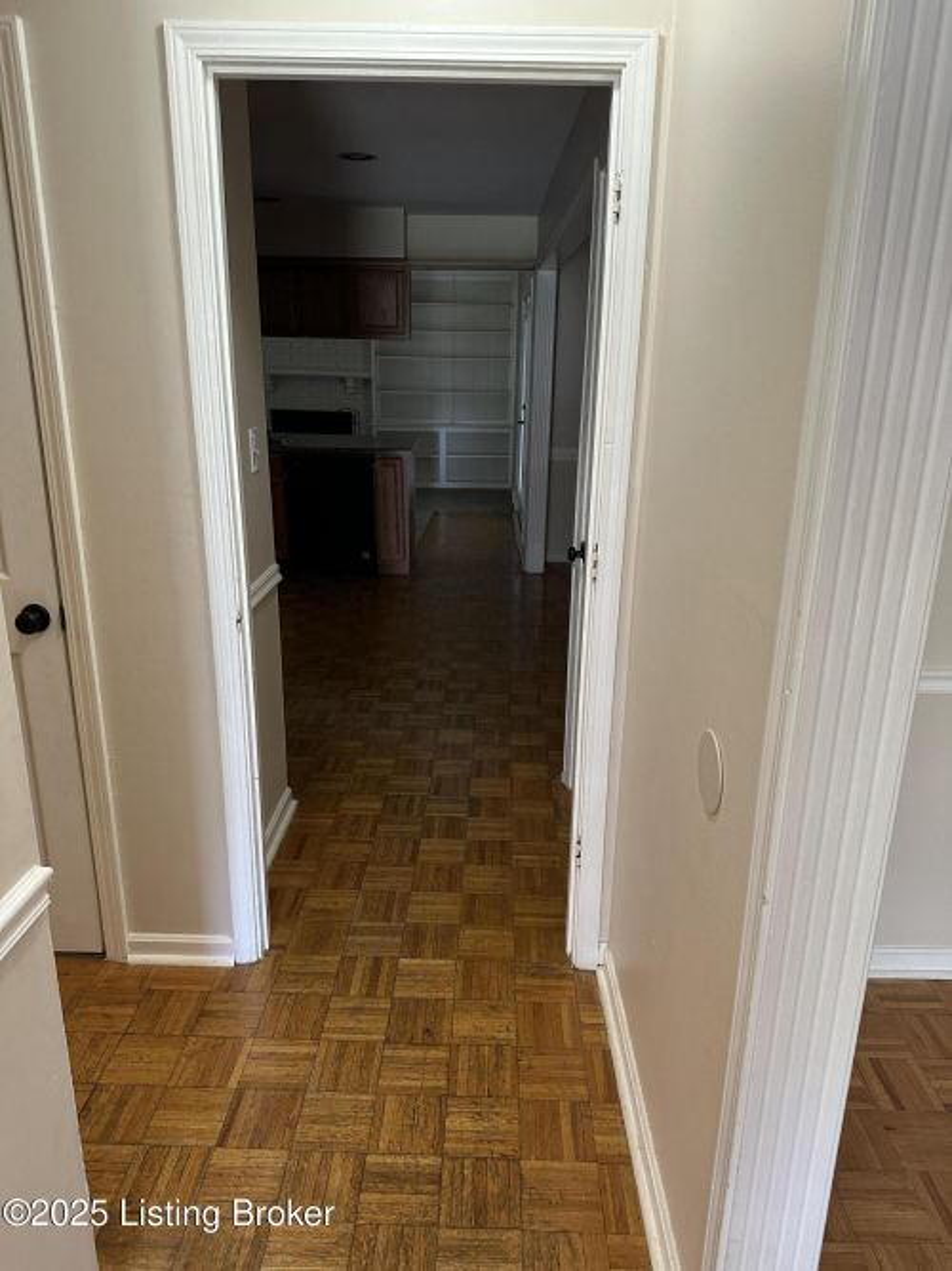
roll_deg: -1.1
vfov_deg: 71.6
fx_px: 880
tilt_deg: -16.0
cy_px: 636
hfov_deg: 56.8
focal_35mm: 24
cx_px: 476
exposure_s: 1/119
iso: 250
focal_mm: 6.86
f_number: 1.78
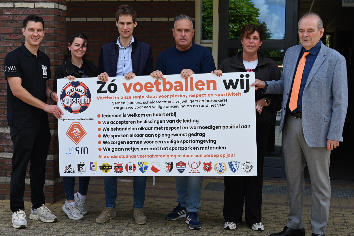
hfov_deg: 35.0
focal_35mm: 57
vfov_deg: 23.7
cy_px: 98
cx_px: 169
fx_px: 560
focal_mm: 44
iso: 100
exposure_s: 1/250
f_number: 5.6
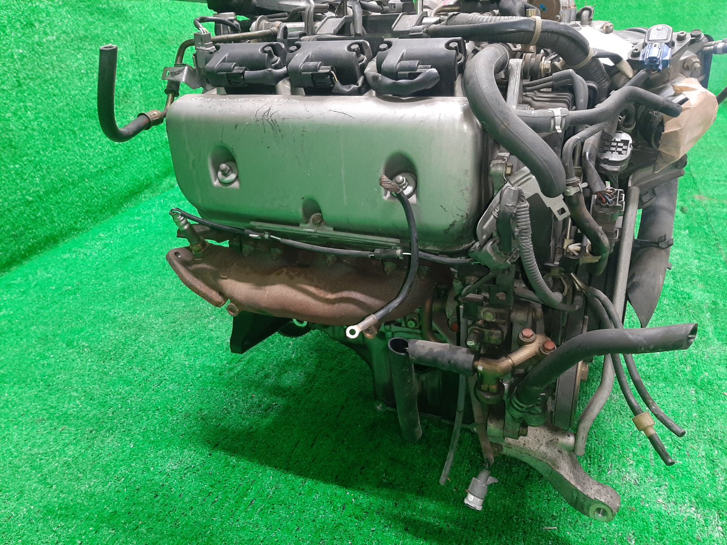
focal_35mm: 26
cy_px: 272
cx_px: 364
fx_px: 546
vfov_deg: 53.1
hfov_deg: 67.3
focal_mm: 3.93
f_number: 1.7
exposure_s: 1/33
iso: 180
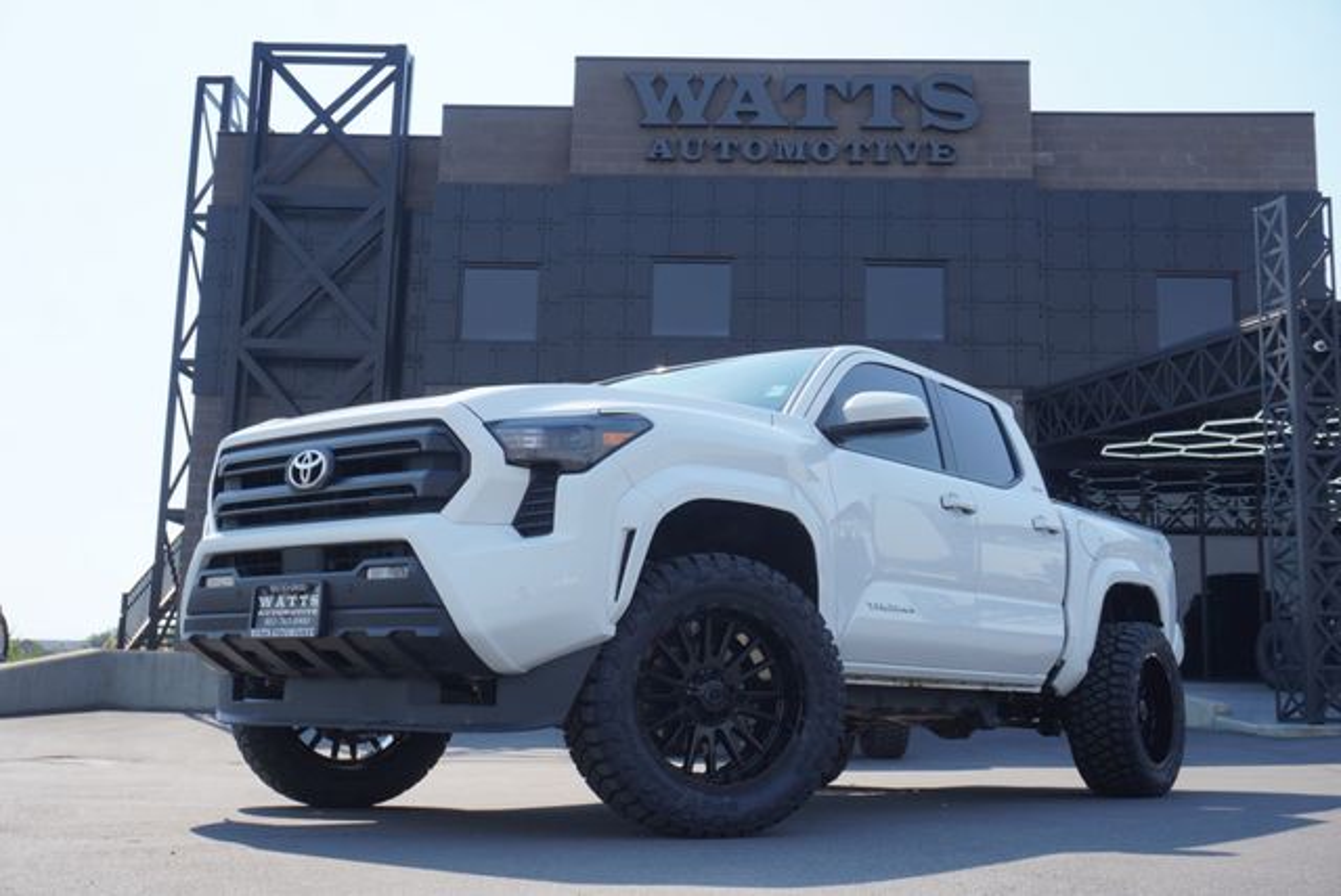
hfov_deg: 49.5
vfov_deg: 34.3
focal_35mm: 39
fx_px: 1454
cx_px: 670
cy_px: 448
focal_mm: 26
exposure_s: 1/200
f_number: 8
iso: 100
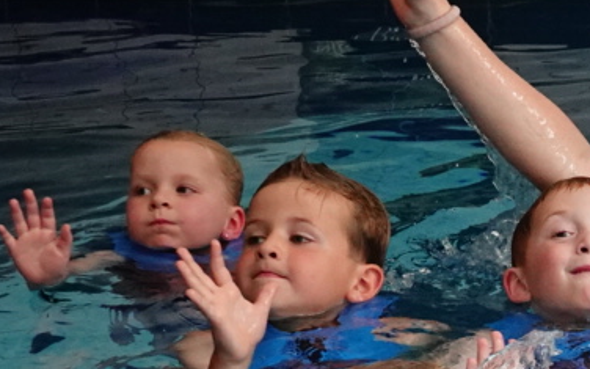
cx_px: 725
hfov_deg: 13.6
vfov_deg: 8.7
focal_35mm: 149
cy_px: 476
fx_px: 2396
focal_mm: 12.33
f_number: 2.8
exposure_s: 1/400
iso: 1250
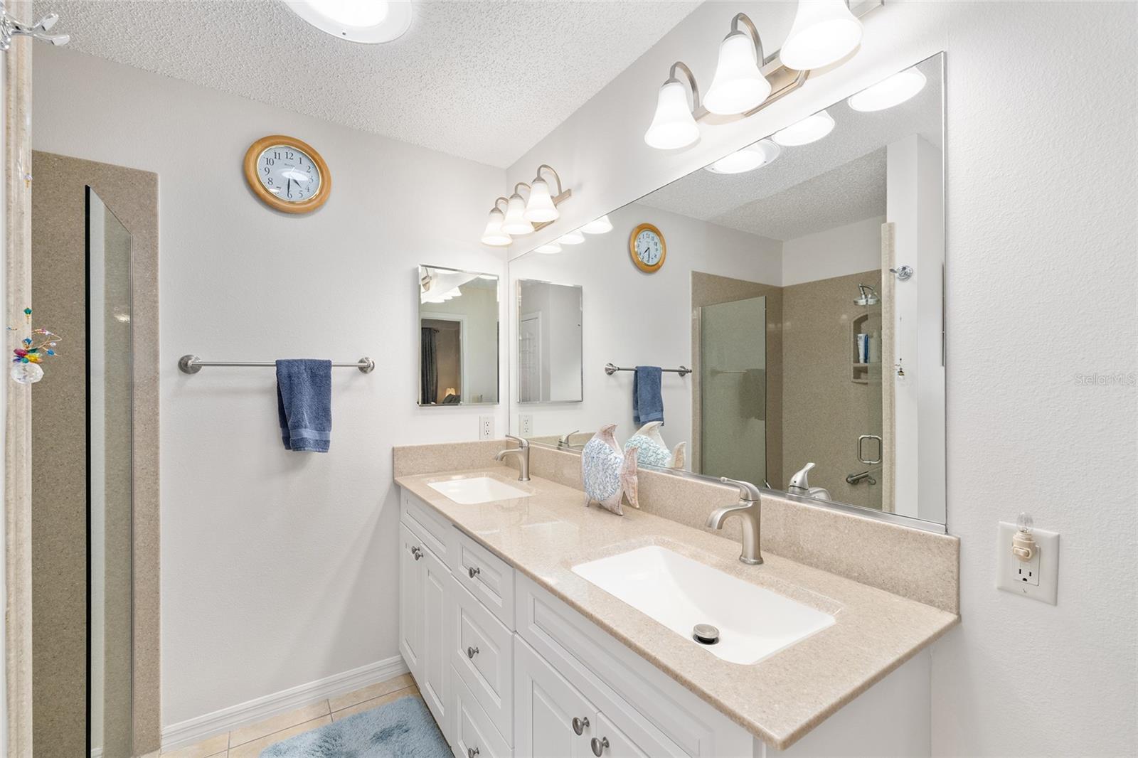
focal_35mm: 15
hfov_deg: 100.4
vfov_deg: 77.3
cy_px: 379
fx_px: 474
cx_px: 569
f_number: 8
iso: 400
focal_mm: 15
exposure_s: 1/30
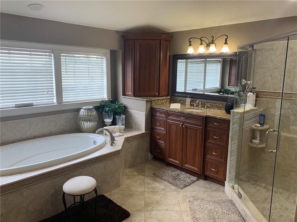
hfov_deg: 67.3
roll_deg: -0.5
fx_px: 223
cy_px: 111
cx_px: 148
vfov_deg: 53.1
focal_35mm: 26
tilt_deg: -8.9
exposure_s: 1/120
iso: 80
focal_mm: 4.25
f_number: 1.8
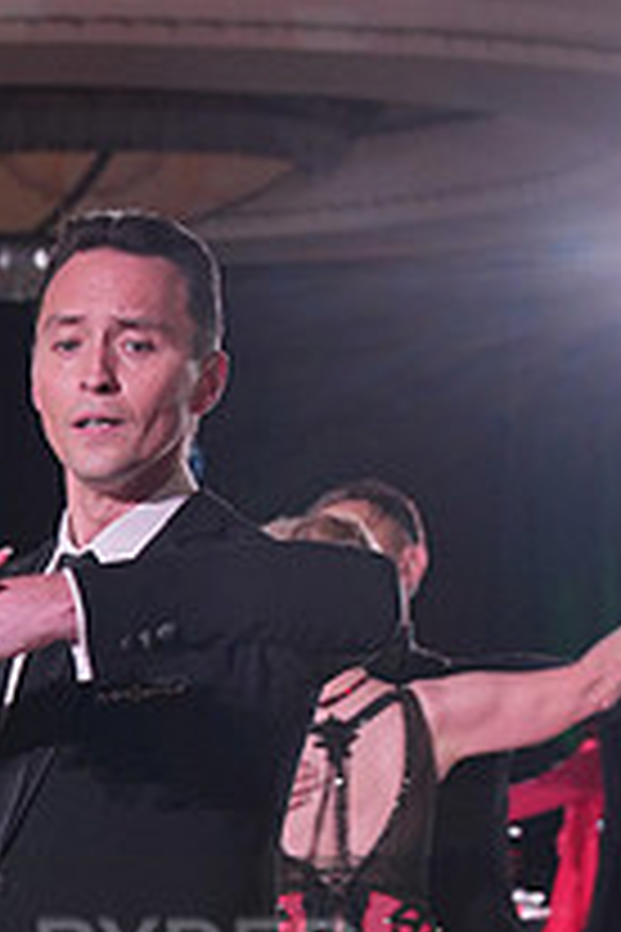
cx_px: -191
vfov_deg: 13.8
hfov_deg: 9.2
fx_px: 3777
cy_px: 1009
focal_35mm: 146
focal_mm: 52
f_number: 4
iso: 1250
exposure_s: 1/500
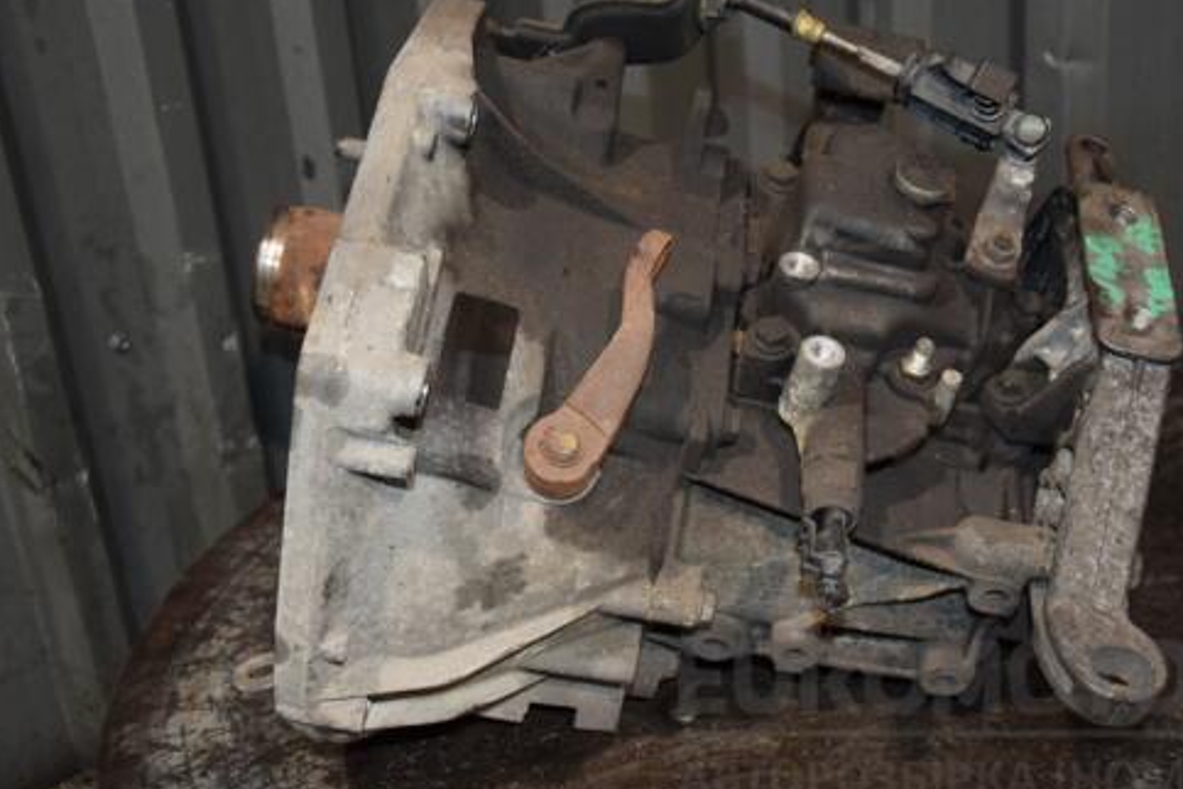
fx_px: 1532
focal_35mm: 47
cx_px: 632
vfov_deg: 28.8
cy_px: 350
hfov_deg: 42.2
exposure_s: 1/60
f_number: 5
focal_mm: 25
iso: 800
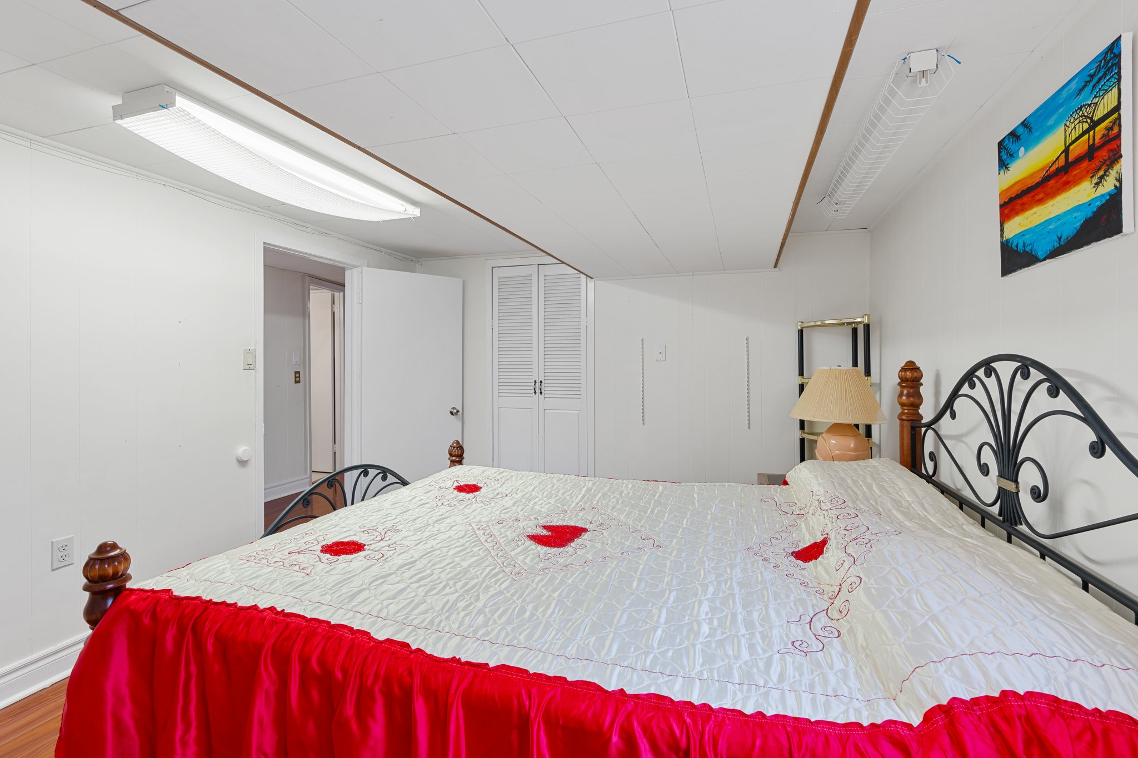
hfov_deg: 96.7
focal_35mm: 16
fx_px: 506
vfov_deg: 73.7
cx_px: 569
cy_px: 379
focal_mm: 16
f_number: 8
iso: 100
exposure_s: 1/1.25
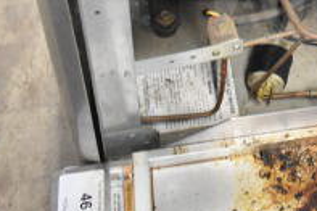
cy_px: -85
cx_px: 394
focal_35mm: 93
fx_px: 818
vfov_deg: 13.9
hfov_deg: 20.3
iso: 1800
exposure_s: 1/30
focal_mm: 20
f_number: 3.5
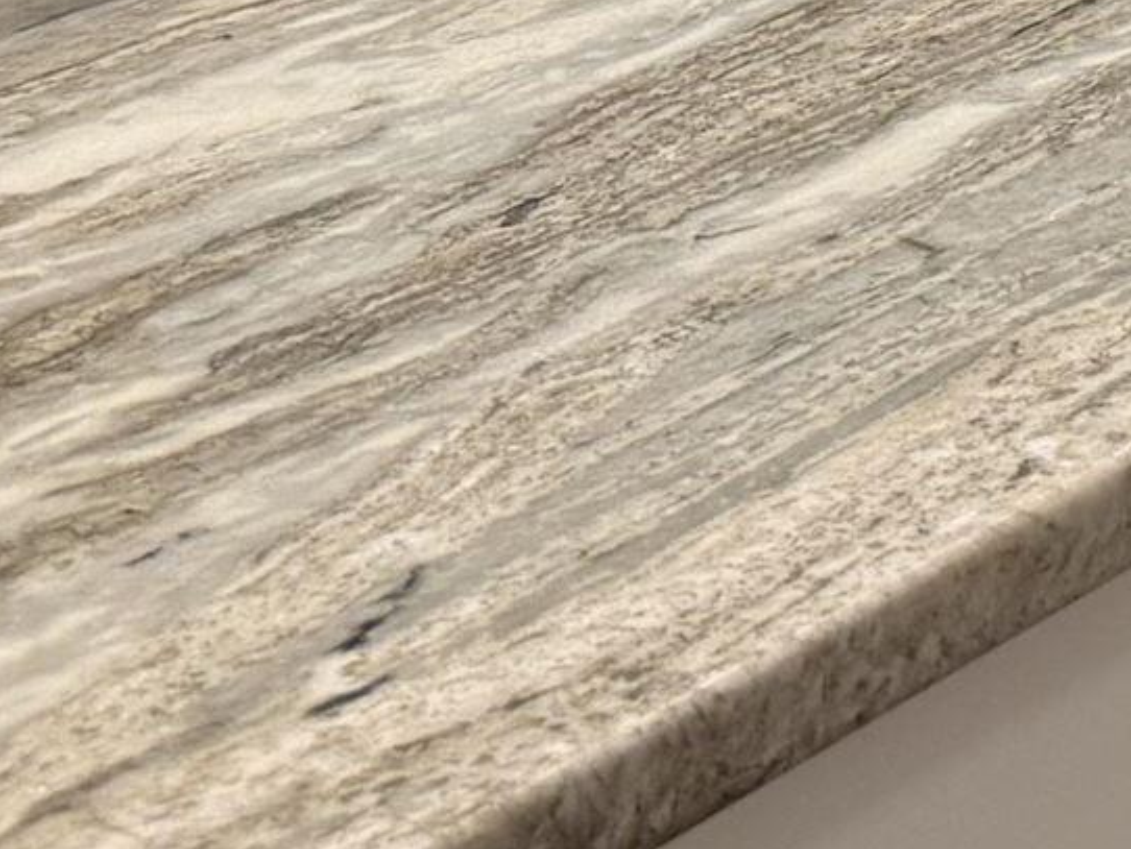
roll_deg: +1.2
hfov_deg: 12.3
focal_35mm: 136
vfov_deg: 10.0
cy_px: -912
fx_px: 4445
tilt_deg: -9.0
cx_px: 2450
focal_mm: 6.76
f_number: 1.78
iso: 100
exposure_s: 1/60
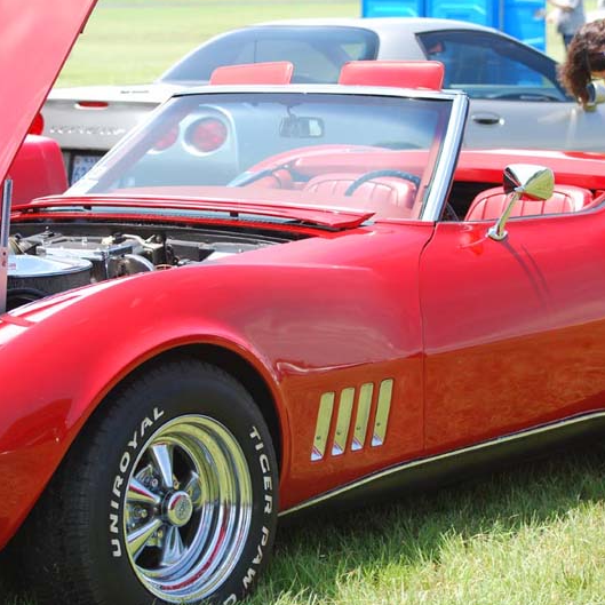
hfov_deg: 12.9
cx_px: 290
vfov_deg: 12.9
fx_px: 2669
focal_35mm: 135
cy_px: 302
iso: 200
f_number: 5
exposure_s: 1/400
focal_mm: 70
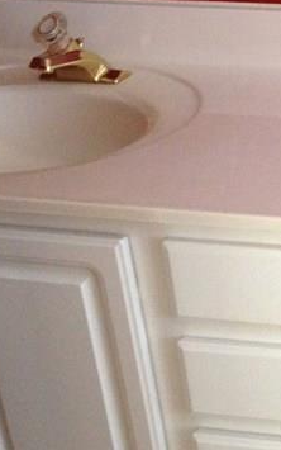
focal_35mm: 101
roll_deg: +1.9
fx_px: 1237
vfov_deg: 20.4
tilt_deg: -25.7
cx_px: 513
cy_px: 115
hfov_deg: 11.9
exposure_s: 1/20
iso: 200
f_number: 2.4
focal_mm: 4.12
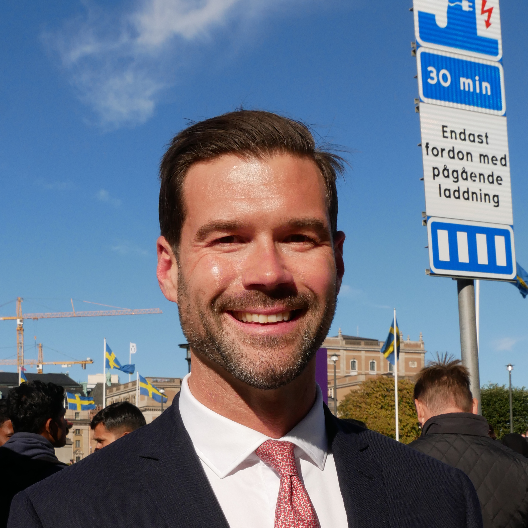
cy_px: 452
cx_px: 250
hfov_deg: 28.2
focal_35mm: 61
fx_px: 1053
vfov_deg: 27.4
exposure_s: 1/640
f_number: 11
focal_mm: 19
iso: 400
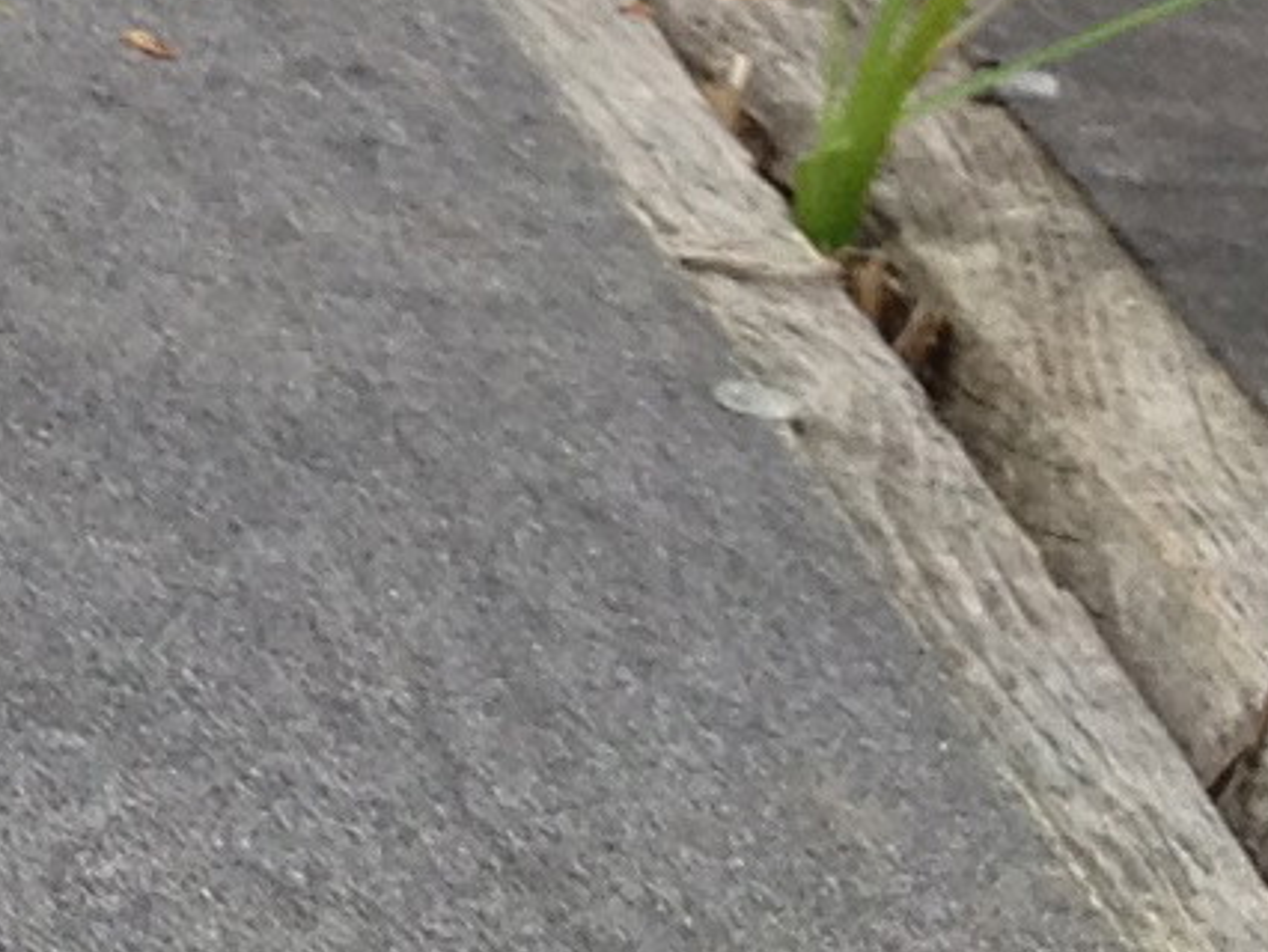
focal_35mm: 268
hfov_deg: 7.0
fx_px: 9822
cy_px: -1023
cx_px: -1738
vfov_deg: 5.4
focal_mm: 4.28
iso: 50
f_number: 2.4
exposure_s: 1/1314
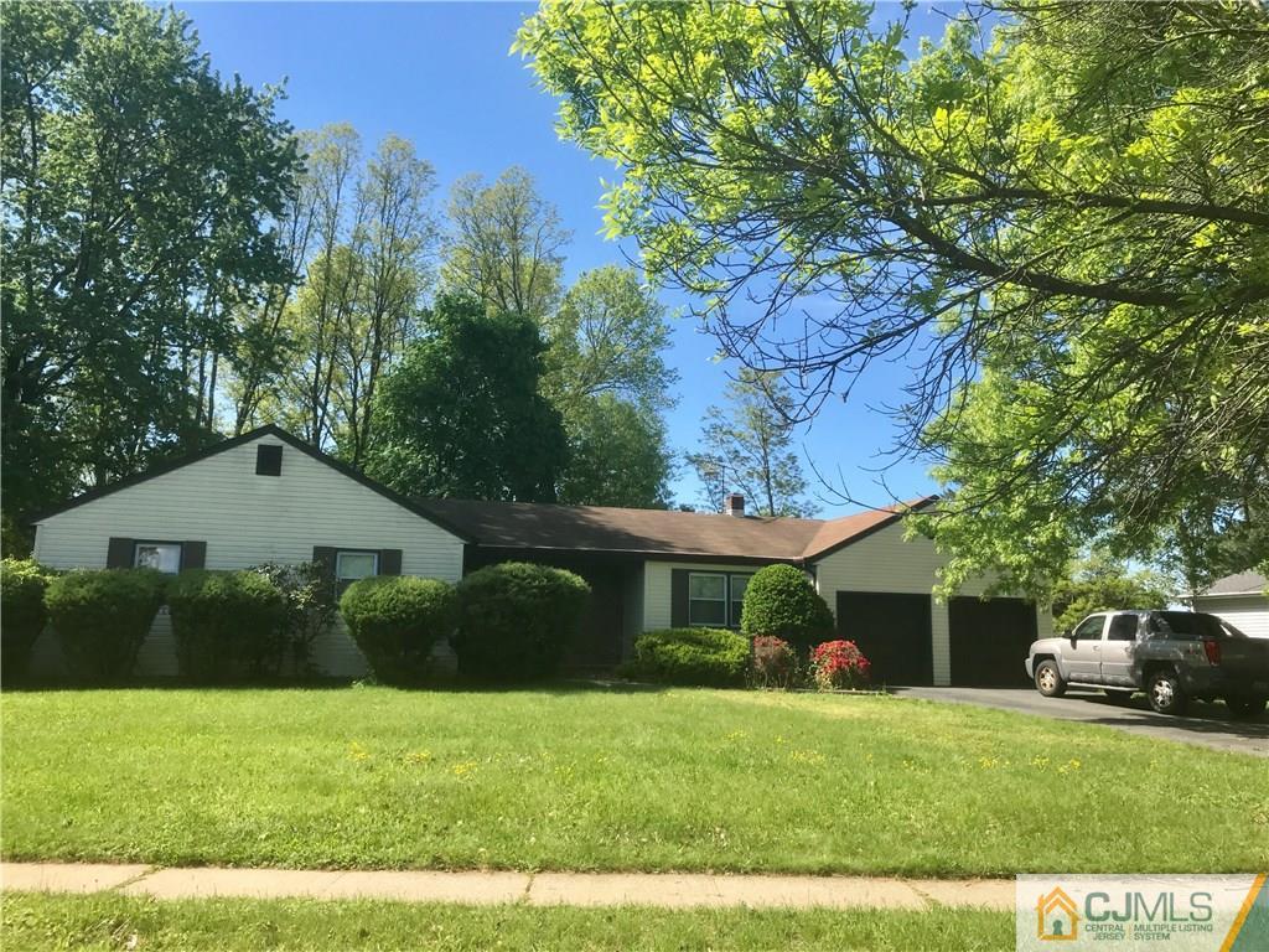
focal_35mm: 28
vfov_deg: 49.7
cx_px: 634
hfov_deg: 63.4
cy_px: 476
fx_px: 1026
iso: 20
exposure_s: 1/1100
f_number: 1.8
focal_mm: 3.99
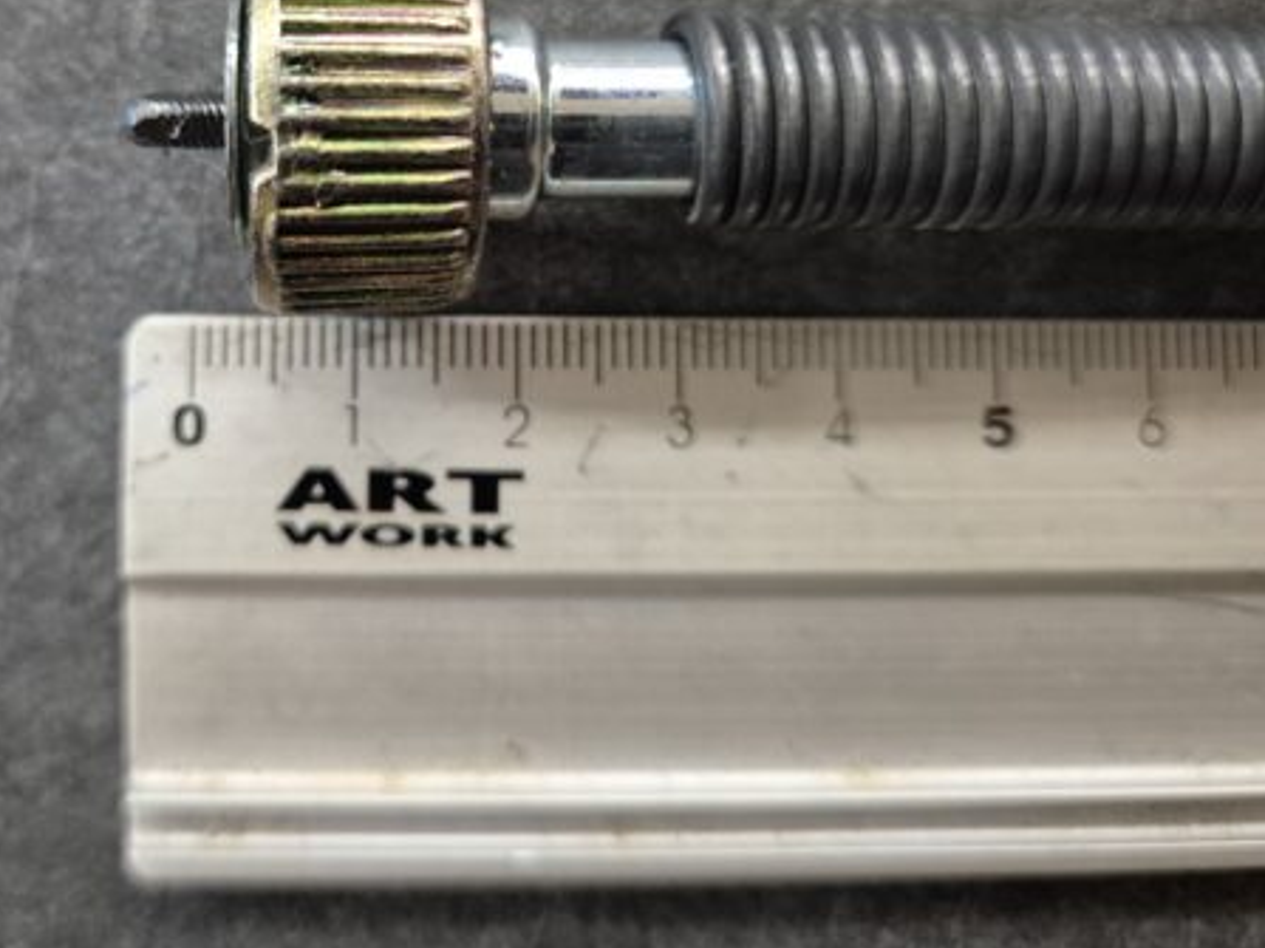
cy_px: 253
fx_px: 1315
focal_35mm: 36
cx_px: 402
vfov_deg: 38.7
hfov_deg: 50.3
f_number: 1.8
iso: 1250
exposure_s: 1/100
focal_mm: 5.4
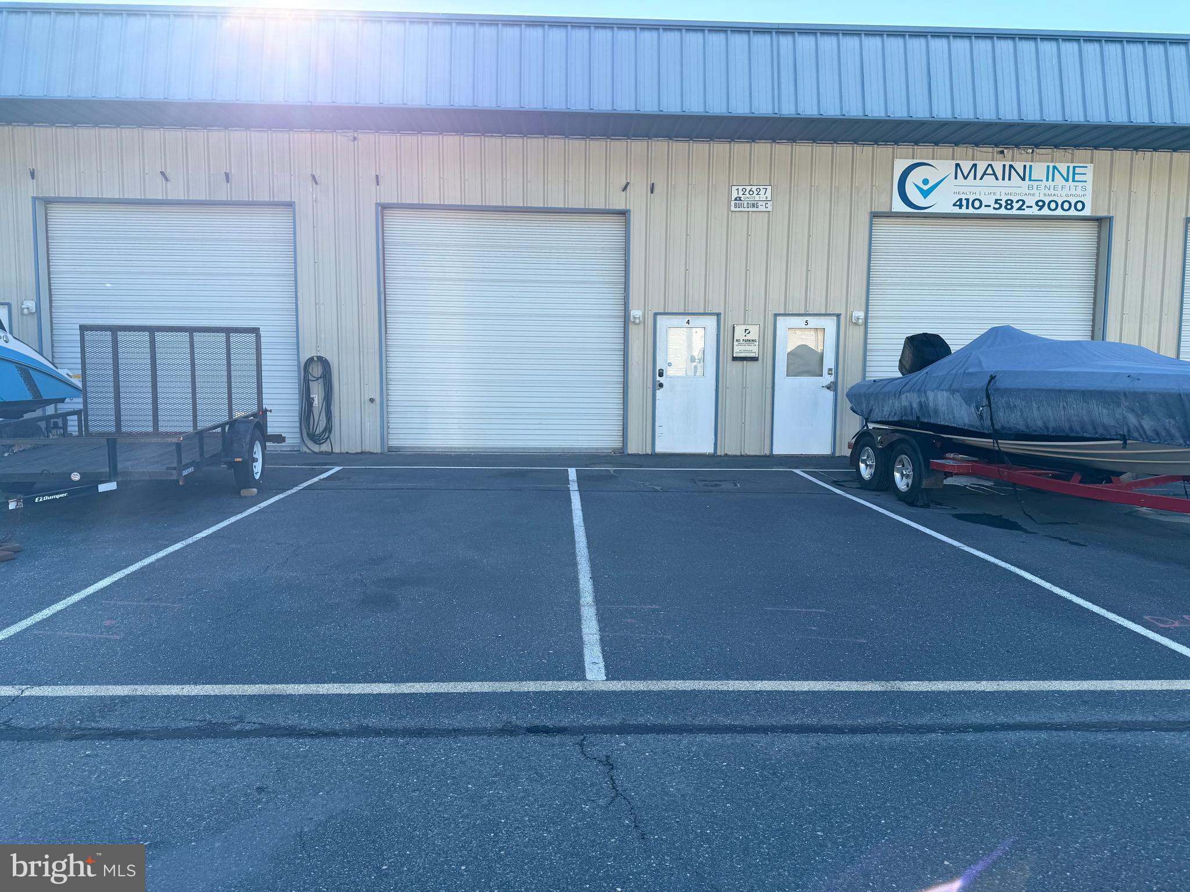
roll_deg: -0.1
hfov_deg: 71.6
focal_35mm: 24
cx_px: 595
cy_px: 446
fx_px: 825
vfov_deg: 56.8
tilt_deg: -4.8
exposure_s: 1/1410
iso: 80
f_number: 1.78
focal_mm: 6.76
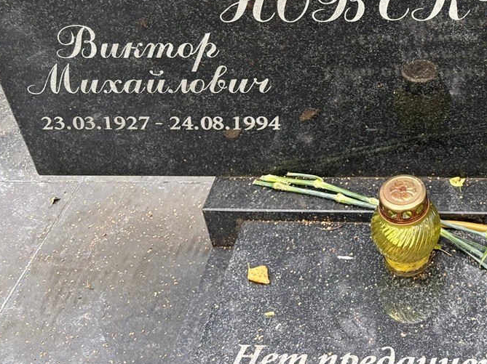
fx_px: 787
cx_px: 432
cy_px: -25
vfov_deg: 24.5
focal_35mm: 56
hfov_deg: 32.7
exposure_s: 1/121
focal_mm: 5.96
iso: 125
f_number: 1.6
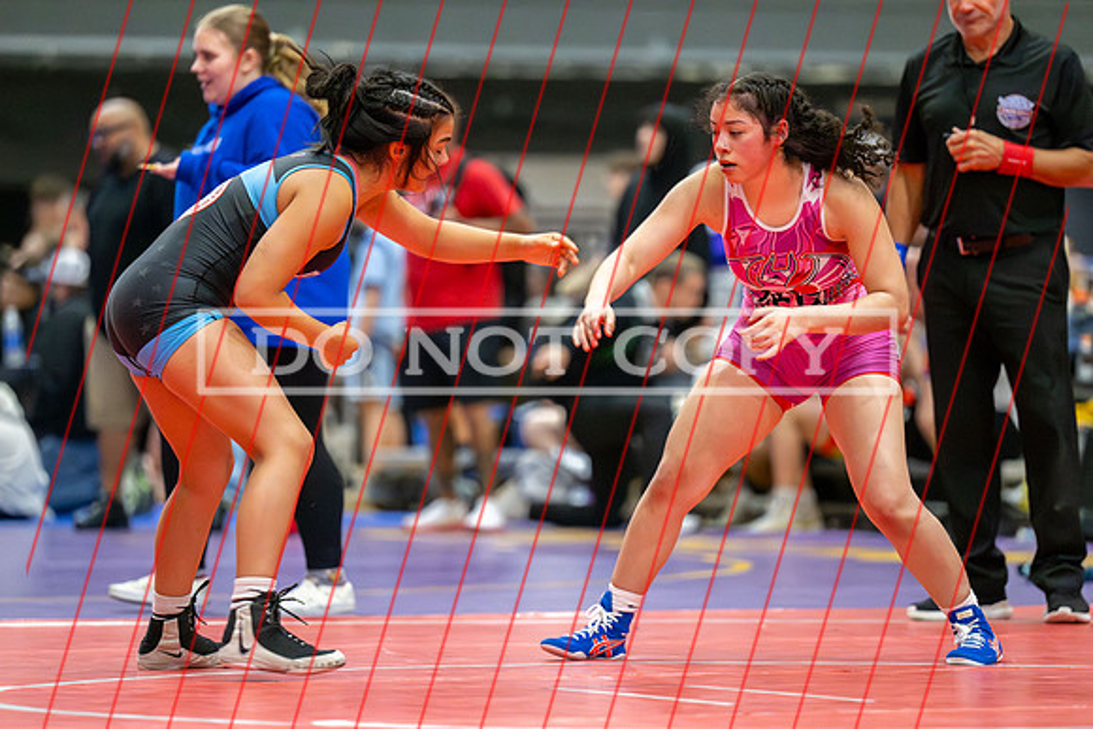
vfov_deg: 5.7
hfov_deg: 8.5
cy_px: 410
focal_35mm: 242
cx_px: 530
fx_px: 7337
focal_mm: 180
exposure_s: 1/640
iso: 11400
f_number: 2.8
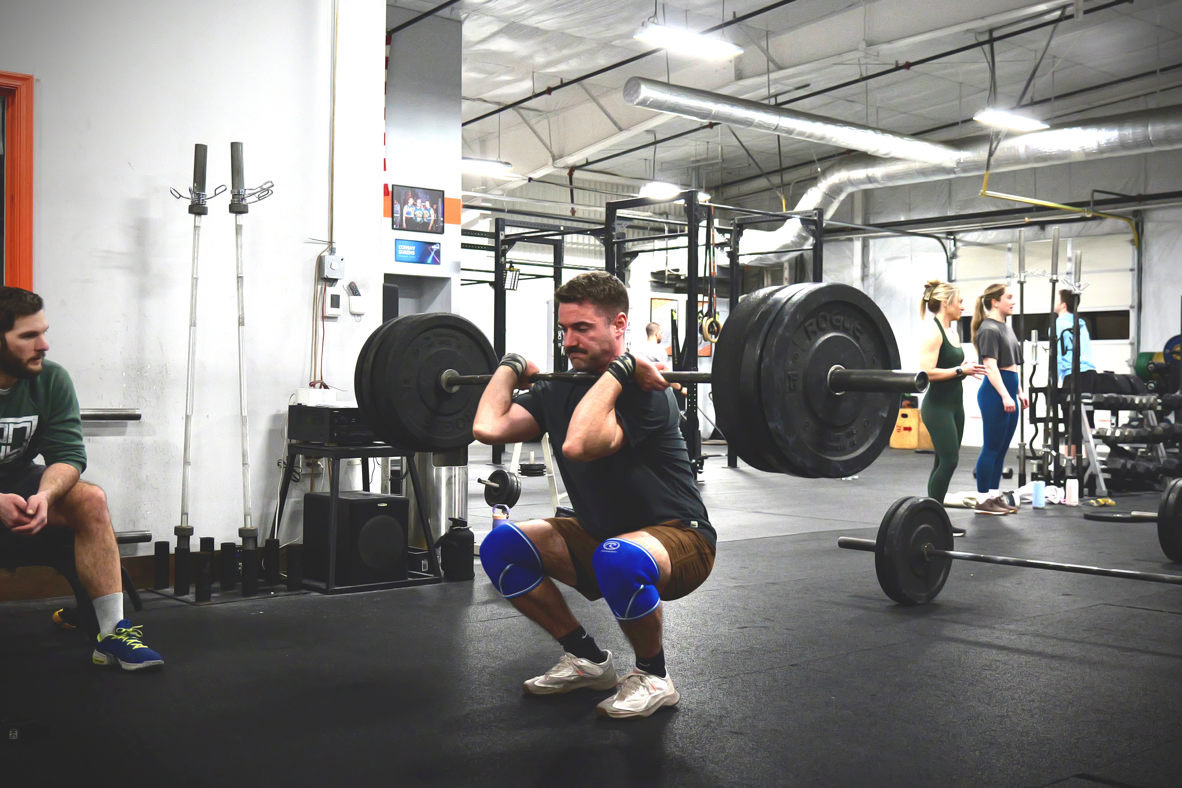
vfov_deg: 33.4
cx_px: 591
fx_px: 1313
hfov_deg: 48.5
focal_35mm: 40
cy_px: 394
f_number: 4.8
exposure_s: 1/400
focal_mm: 40
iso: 6400
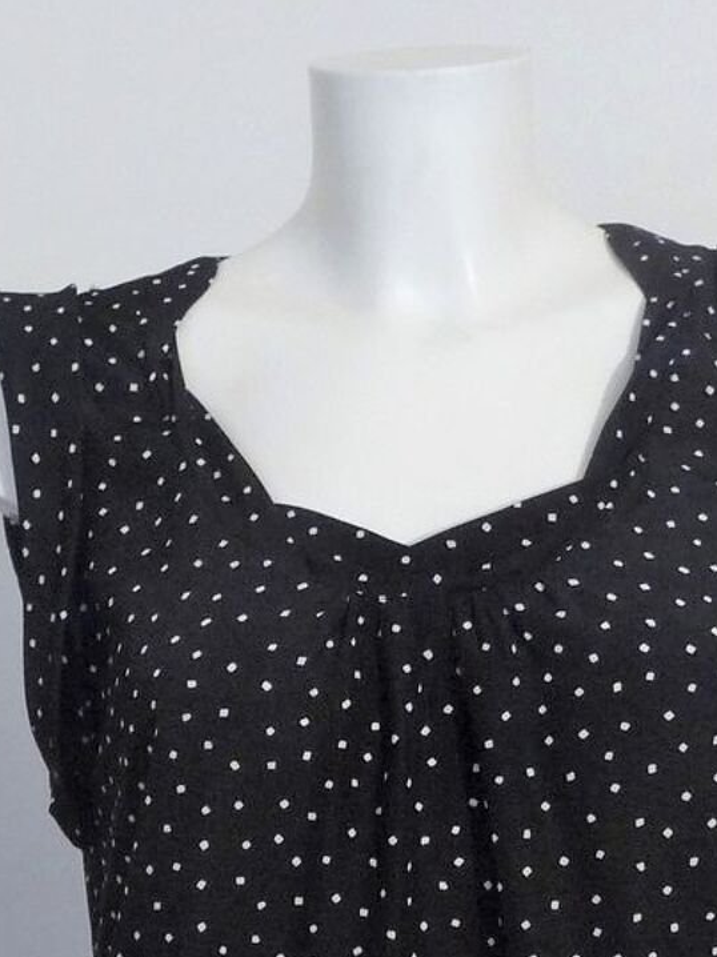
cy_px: 842
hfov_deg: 27.9
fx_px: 1437
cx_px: 440
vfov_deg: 34.9
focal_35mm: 52
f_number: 3.3
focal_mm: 4.7
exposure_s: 1/20
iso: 400
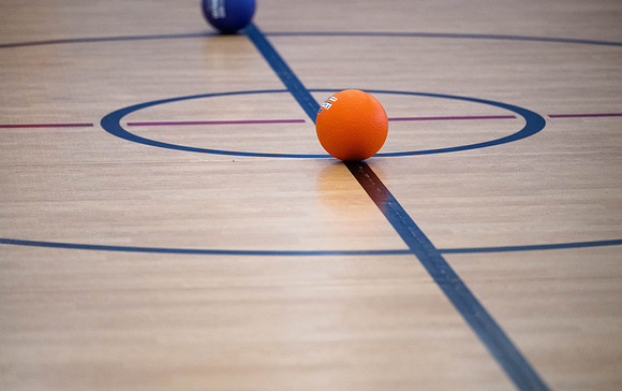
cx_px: 311
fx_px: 3155
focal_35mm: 186
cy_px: 204
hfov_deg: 11.3
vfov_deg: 7.1
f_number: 2.8
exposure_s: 1/1000
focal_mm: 180
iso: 4000
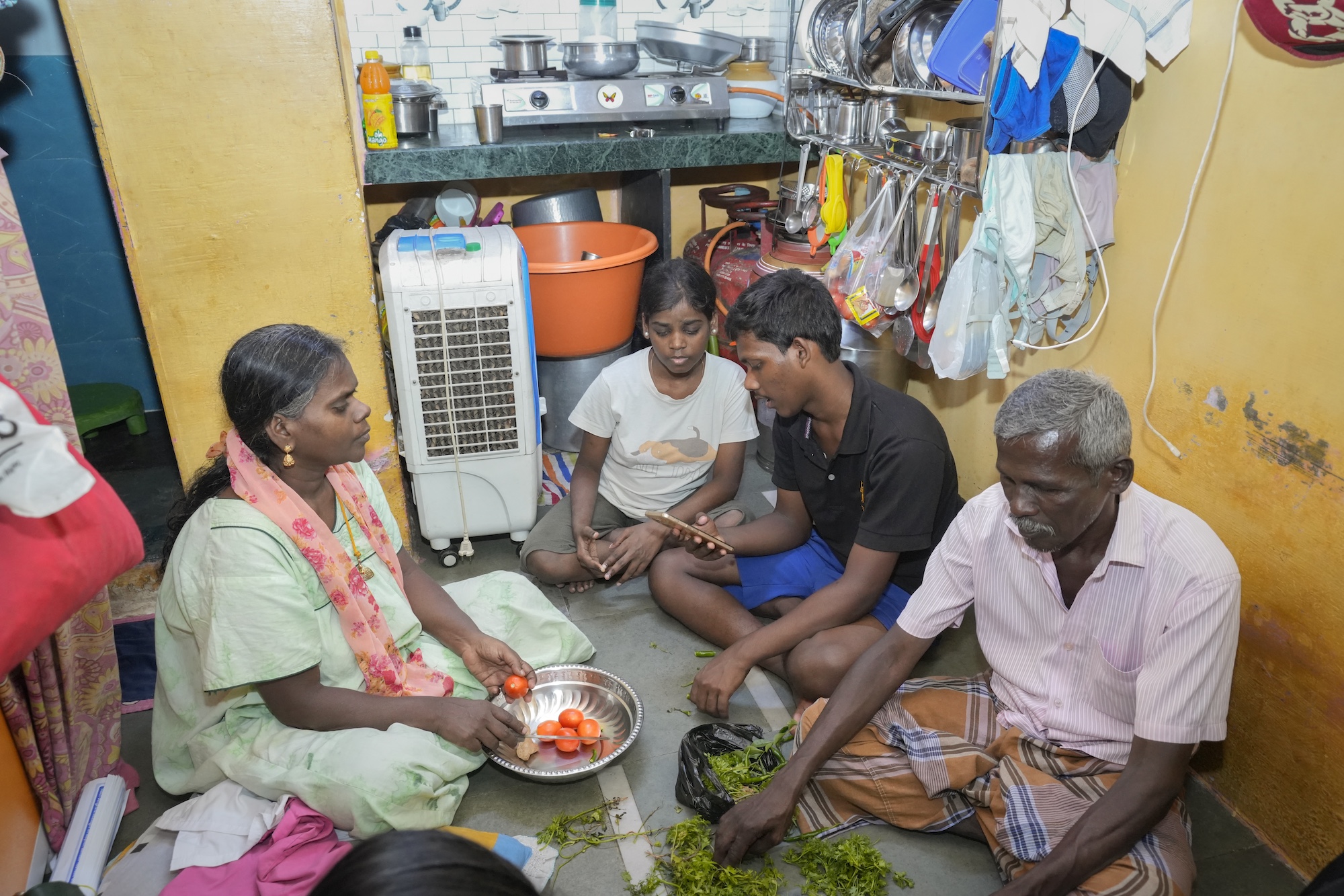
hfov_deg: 69.4
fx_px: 971
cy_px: 448
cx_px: 672
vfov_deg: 49.5
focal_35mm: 26
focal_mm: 26
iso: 4000
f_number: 4.5
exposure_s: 1/100
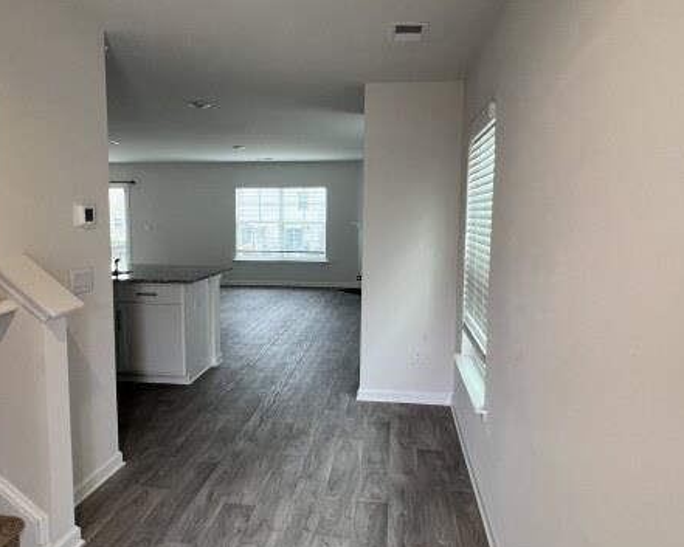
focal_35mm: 23
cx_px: 332
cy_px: 263
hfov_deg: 72.6
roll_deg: -0.1
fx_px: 466
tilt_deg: -5.7
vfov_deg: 60.9
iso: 160
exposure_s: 1/120
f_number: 1.8
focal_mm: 1.57
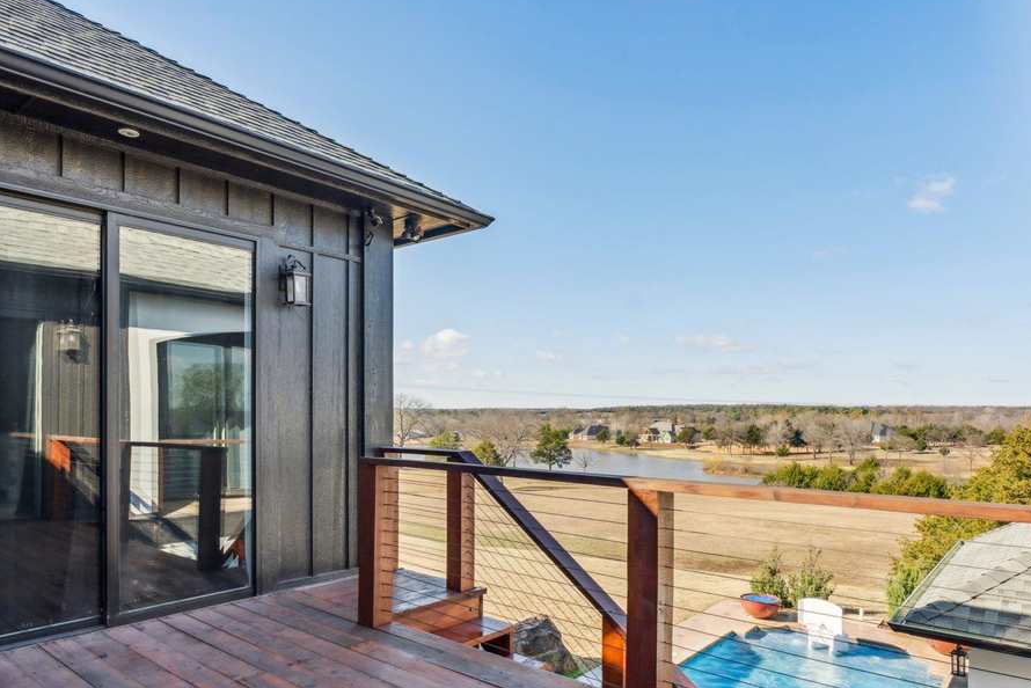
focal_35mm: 23
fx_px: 659
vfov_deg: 54.6
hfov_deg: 76.1
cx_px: 518
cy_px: 423
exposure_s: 1/800
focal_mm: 16
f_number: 7.1
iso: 200
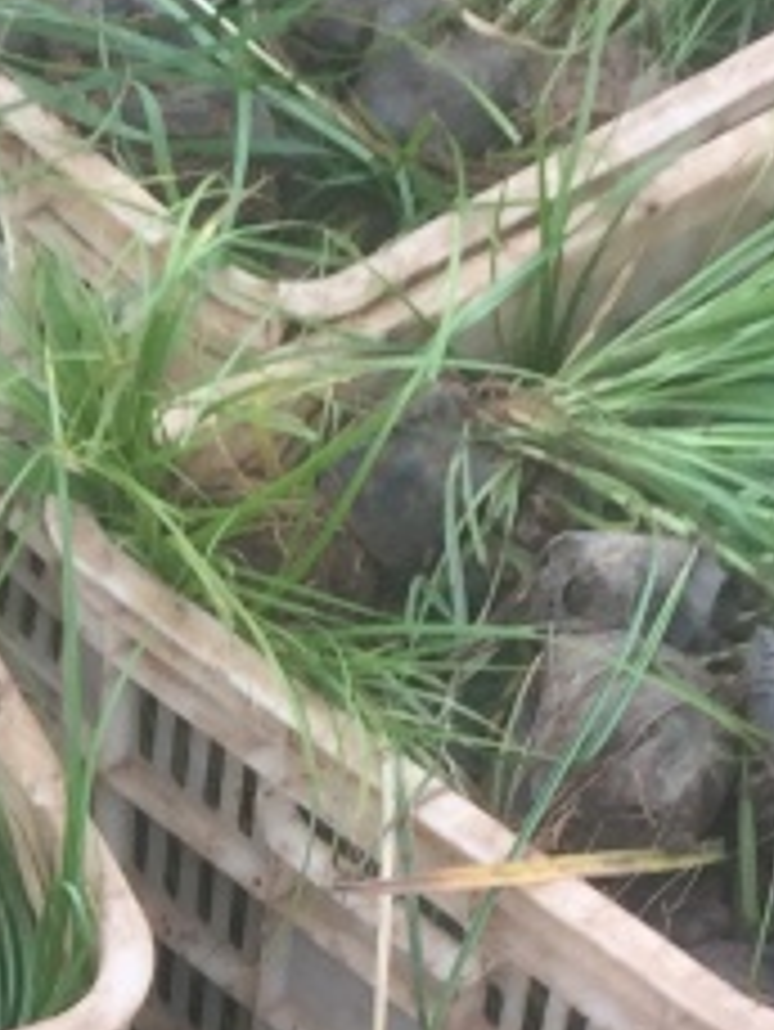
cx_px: -432
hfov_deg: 10.6
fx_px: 4021
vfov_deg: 13.8
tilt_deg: -60.0
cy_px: 1473
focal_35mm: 135
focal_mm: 4.15
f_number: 2.2
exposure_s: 1/100
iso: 32
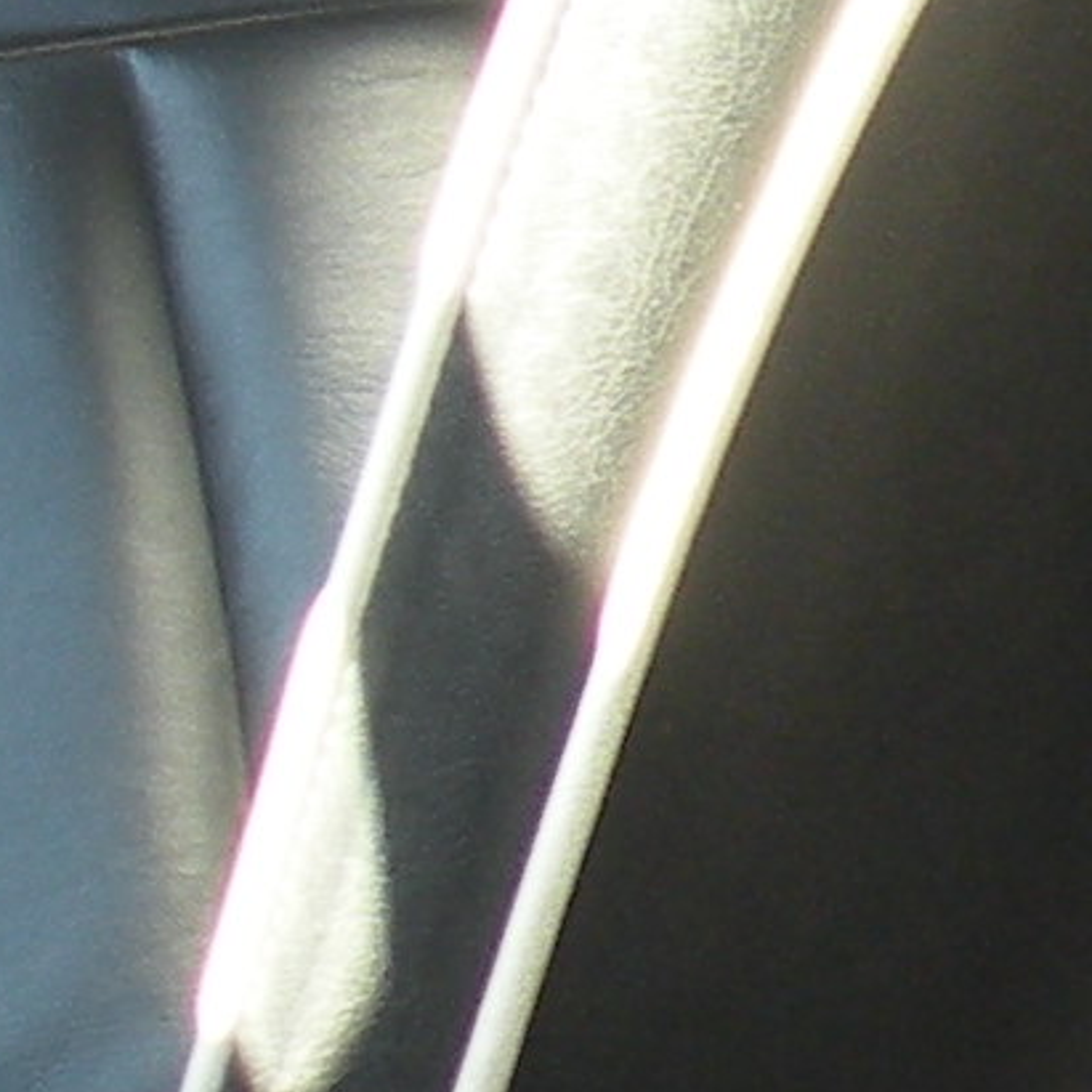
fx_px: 7566
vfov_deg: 8.0
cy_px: -712
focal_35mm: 212
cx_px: 4259
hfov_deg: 6.7
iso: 66
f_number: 2.8
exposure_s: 1/65
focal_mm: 4.7
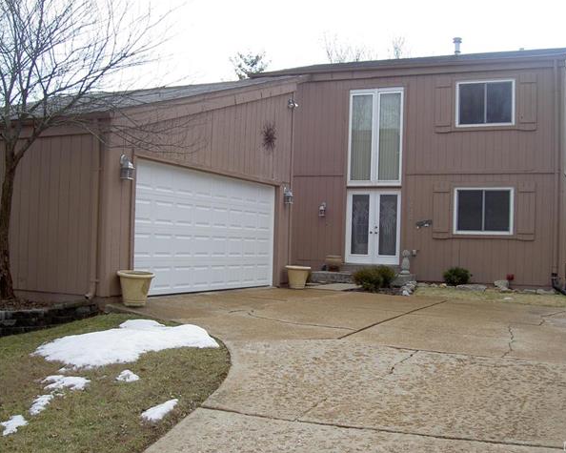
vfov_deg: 36.5
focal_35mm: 41
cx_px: 303
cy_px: 227
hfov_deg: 44.8
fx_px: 687
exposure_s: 1/263
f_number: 4.7
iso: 100
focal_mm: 8
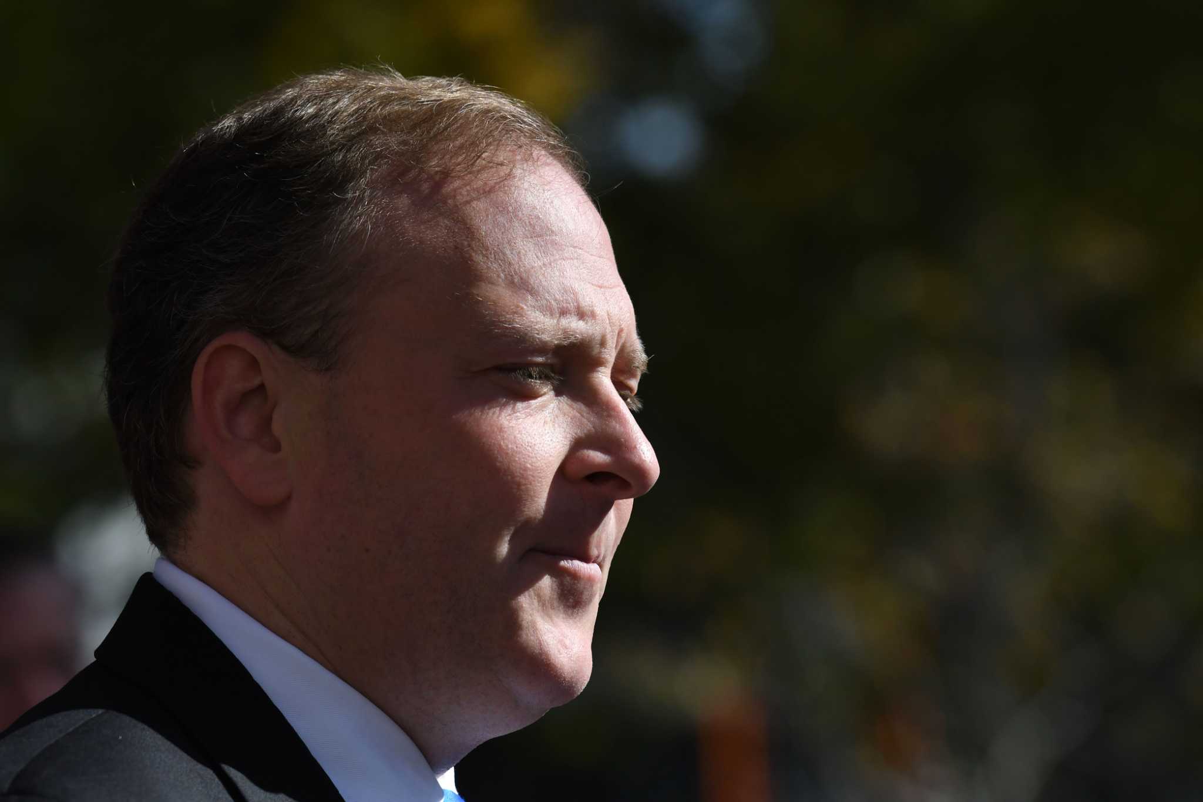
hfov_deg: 8.6
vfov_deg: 5.7
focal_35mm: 240
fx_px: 8019
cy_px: 401
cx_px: 602
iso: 640
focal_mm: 160
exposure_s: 1/8000
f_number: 5
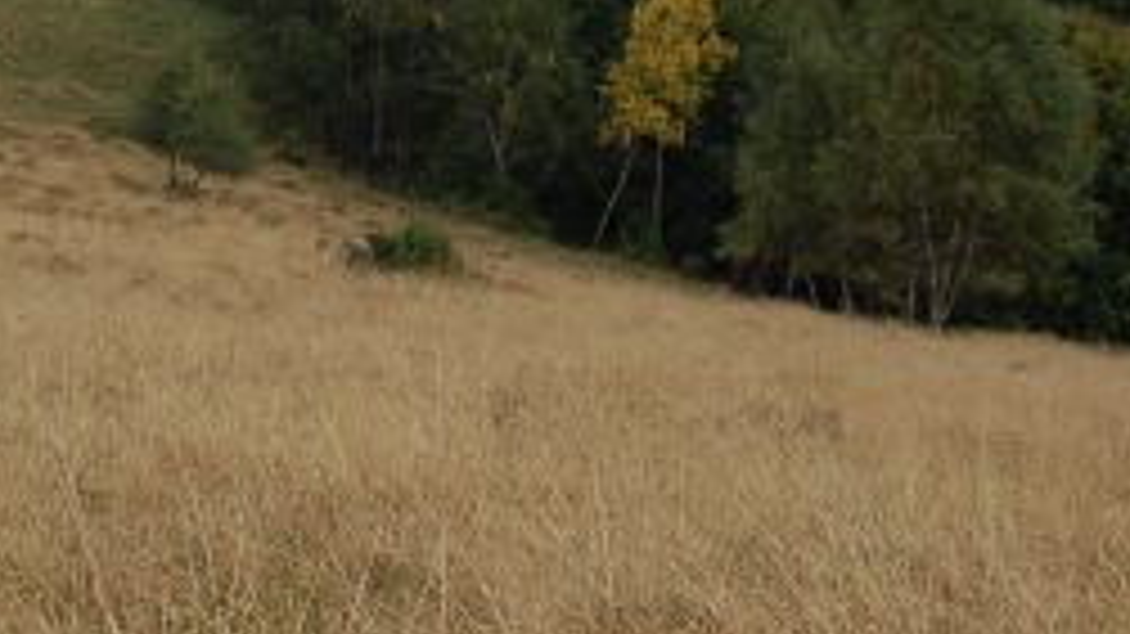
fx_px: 4193
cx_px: -414
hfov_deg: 14.6
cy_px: -288
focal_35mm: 140
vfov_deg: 8.5
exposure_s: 1/125
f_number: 10
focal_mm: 28
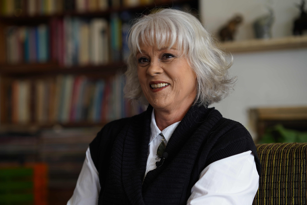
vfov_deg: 16.1
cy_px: 102
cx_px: 154
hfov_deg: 23.9
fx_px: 725
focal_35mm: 85
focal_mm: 85
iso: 200
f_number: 2
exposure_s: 1/80
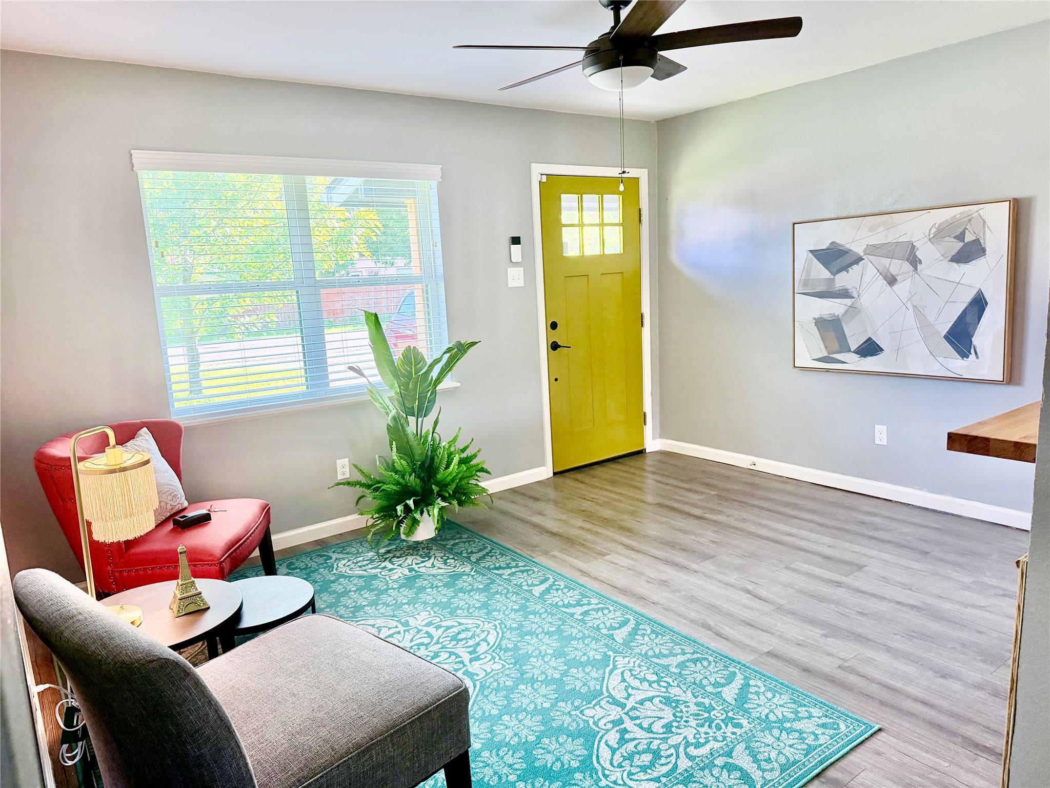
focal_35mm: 24
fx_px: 728
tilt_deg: -10.3
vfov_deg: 56.8
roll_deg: +3.4
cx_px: 525
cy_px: 394
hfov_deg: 71.6
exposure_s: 1/120
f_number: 1.78
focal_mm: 6.76
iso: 320
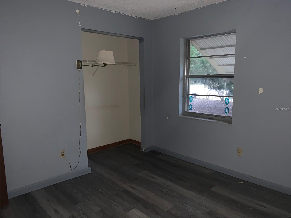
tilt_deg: -8.5
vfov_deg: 53.1
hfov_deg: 67.3
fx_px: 219
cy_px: 109
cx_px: 146
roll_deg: -0.2
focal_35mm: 26
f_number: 1.8
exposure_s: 1/5
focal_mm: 4.25
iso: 320
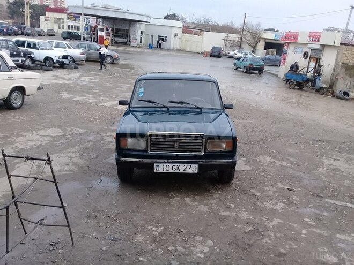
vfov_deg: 45.4
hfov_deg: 58.4
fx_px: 317
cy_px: 132
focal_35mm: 31
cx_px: 177
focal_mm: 3.3
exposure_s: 1/561
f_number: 2.2
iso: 50
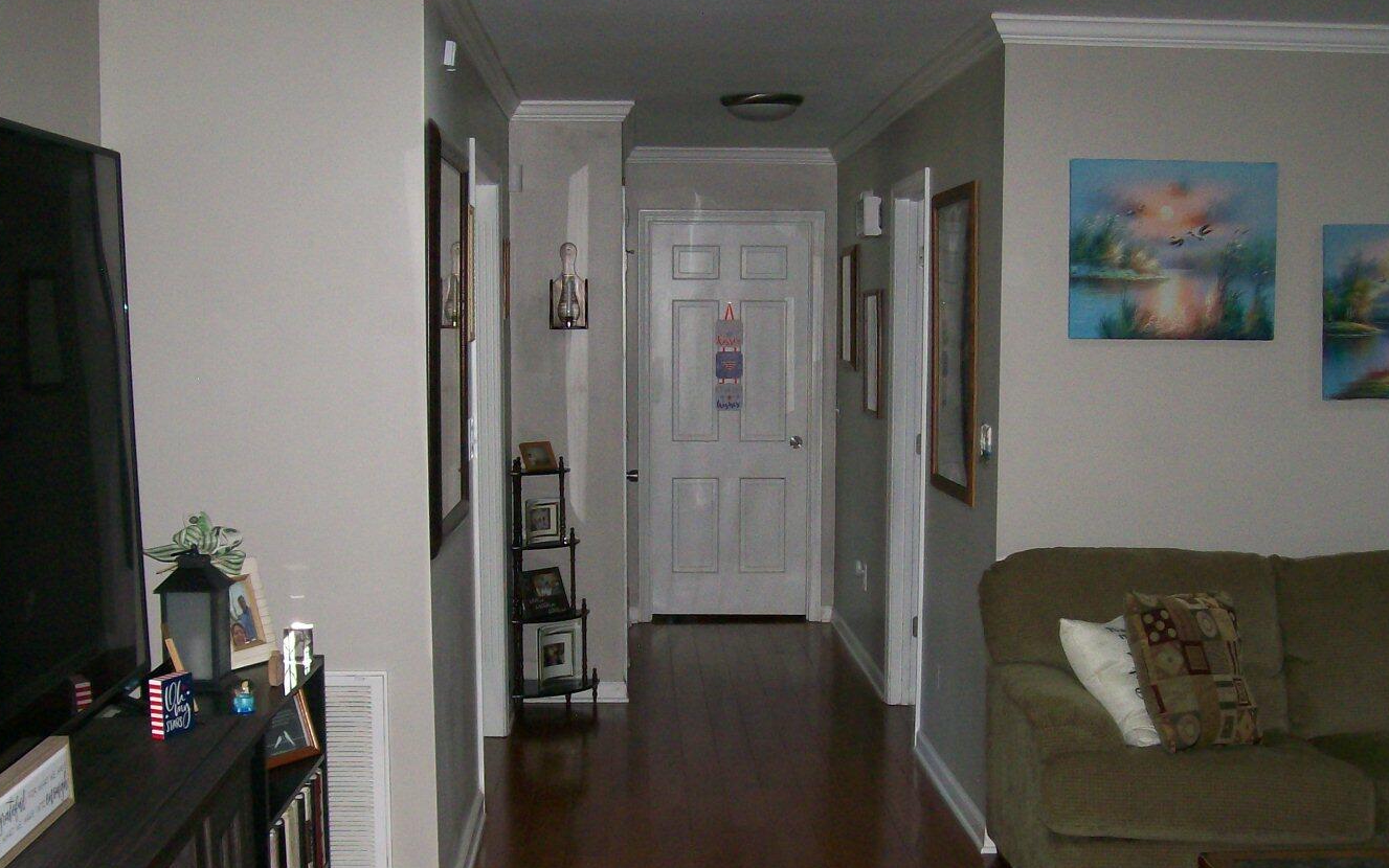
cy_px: 561
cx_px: 704
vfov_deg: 27.9
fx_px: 1742
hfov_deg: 43.5
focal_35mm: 46
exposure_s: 1/64
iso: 140
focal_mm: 6
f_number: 2.7
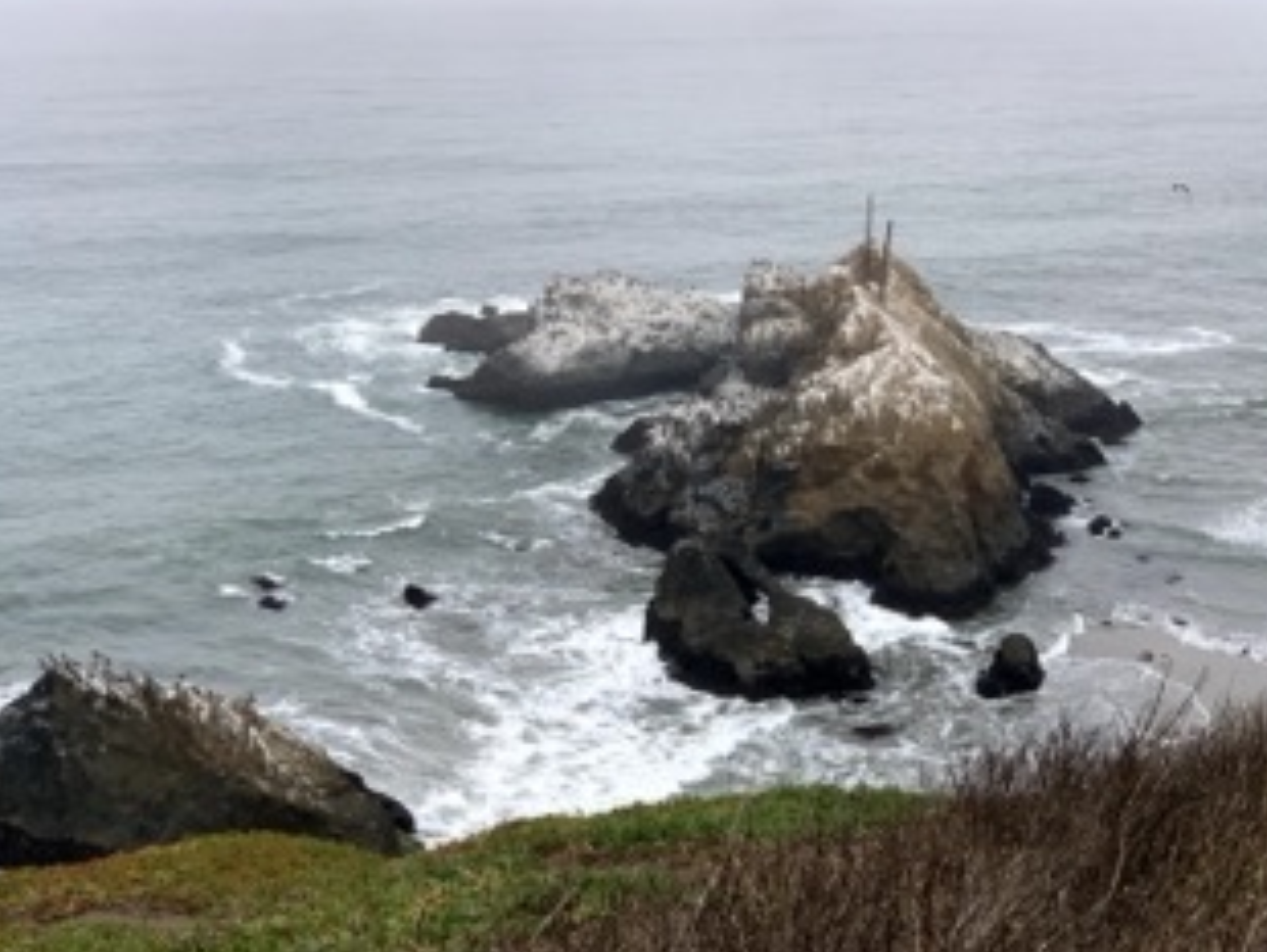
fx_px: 2454
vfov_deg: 22.0
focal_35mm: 67
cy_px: 486
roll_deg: -0.8
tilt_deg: -15.5
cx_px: 642
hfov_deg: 28.9
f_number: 2.4
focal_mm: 6
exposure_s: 1/122
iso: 32
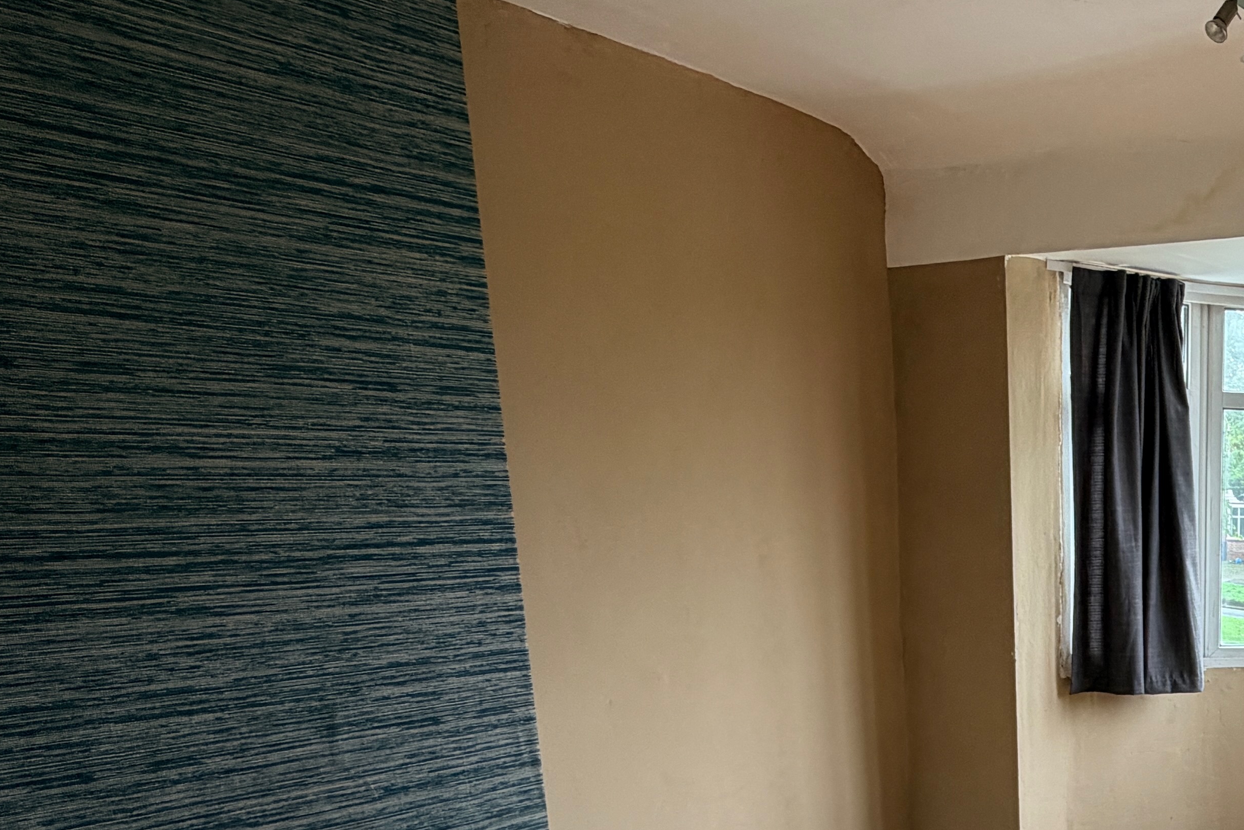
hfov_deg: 46.7
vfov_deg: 36.9
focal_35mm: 34
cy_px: 714
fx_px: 1175
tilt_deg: -10.7
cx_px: 1243
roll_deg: +0.0
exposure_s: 1/121
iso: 80
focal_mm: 2.22
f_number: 2.2
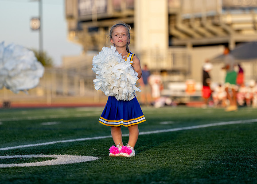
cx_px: 133
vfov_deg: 7.1
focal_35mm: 202
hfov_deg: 9.9
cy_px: 74
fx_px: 1478
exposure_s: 1/2500
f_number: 2.8
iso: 500
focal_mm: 147
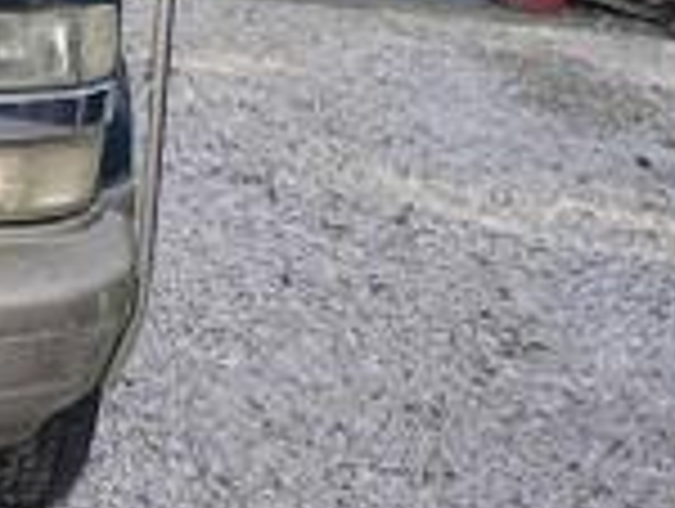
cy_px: -9
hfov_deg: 17.8
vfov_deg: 15.5
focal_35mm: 94
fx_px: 1836
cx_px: -436
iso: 164
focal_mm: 4.26
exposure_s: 1/120
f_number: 1.8
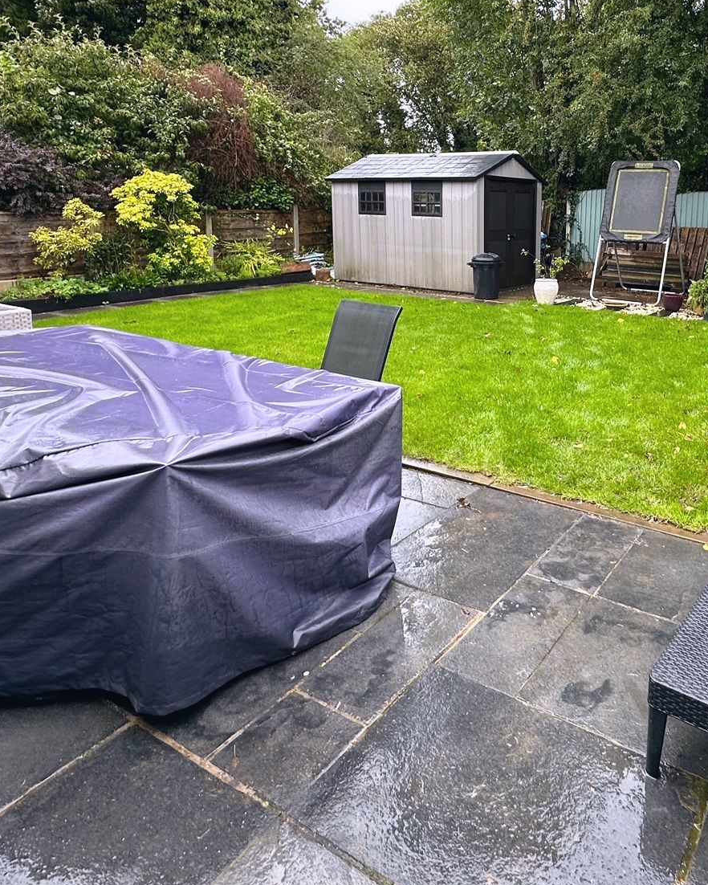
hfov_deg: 54.0
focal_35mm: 25
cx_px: 538
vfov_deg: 66.5
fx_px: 655
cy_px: 307
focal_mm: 2.22
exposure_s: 1/99
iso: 40
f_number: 2.2
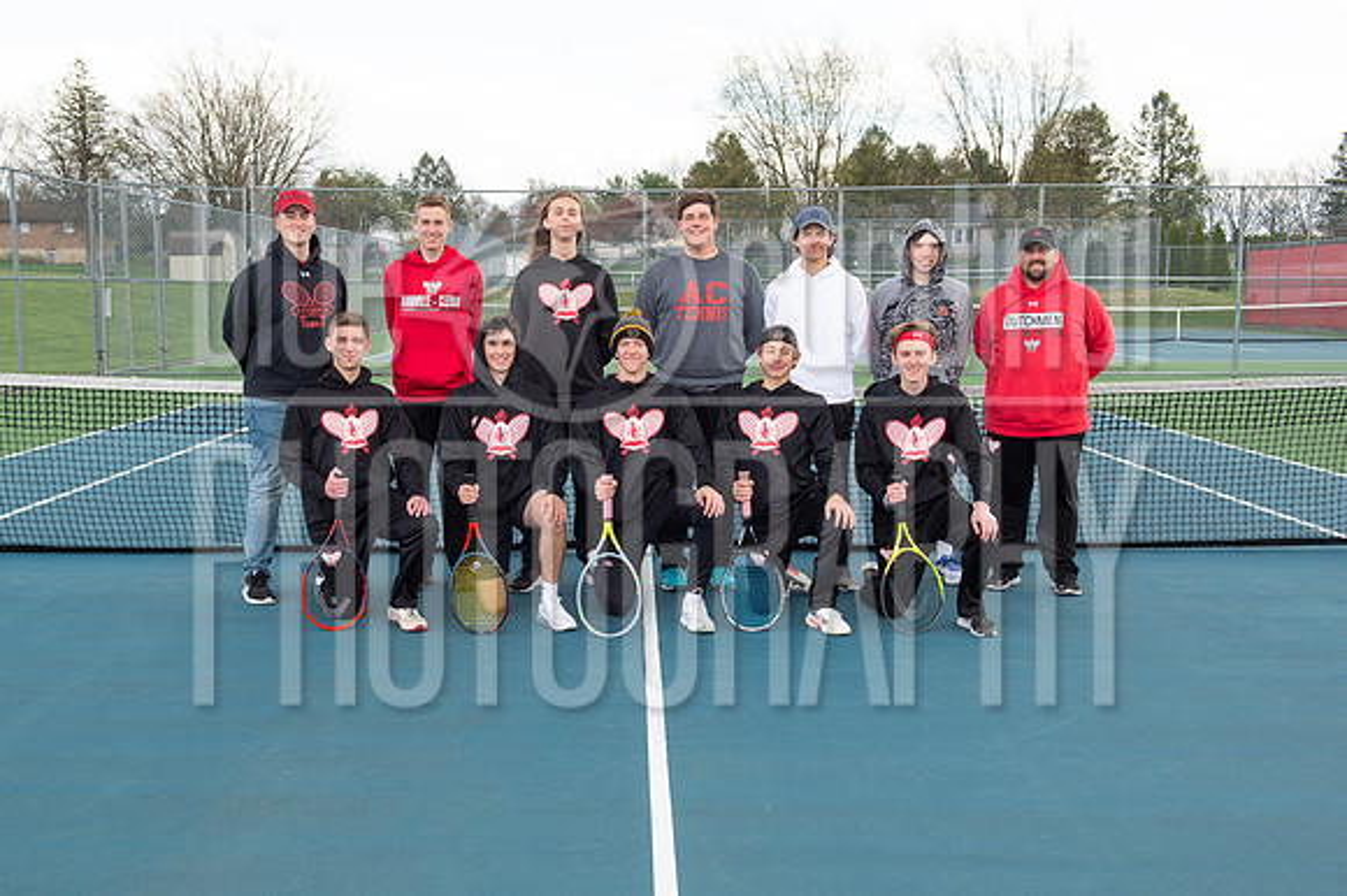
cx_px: 633
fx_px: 1687
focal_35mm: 45
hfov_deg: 43.5
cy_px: 527
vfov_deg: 29.7
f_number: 6.3
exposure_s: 1/160
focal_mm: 38
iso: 100
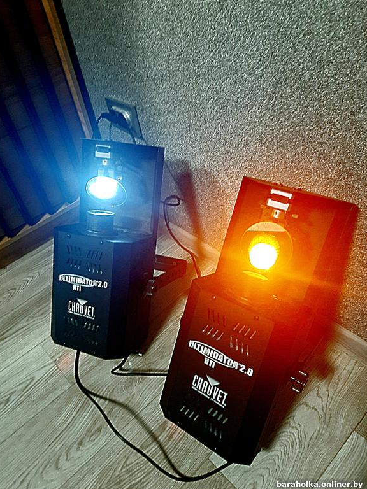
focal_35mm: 25
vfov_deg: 69.4
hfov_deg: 54.9
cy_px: 243
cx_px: 185
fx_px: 353
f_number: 1.8
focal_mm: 5.23
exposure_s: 1/50
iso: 320
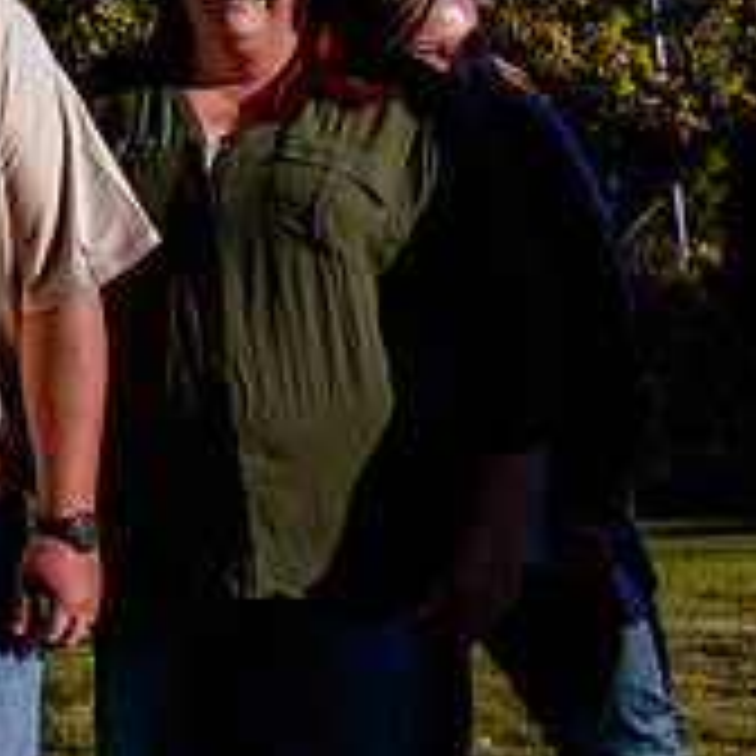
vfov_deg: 12.0
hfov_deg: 11.8
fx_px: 3533
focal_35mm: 143
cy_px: -138
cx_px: -327
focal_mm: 44
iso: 320
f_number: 6.3
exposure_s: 1/640
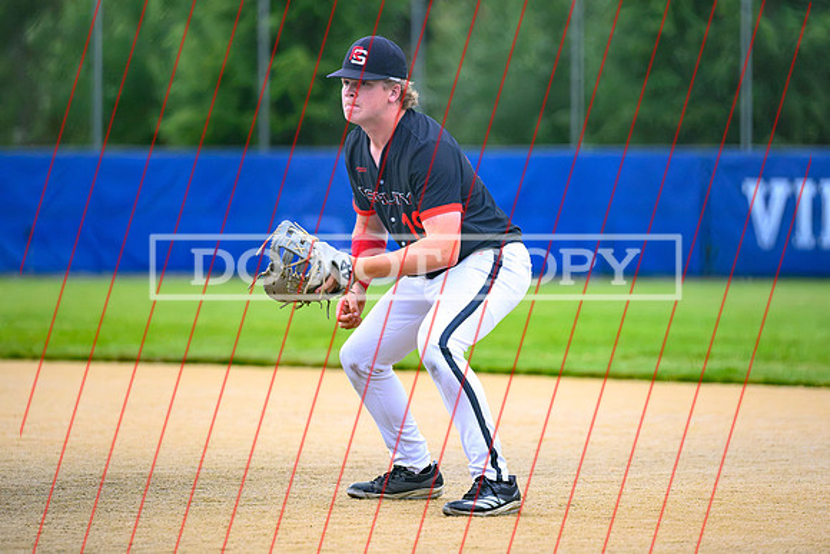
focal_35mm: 218
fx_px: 5032
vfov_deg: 6.3
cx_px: 411
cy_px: 275
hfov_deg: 9.4
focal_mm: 175
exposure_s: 1/3200
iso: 3200
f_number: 2.8
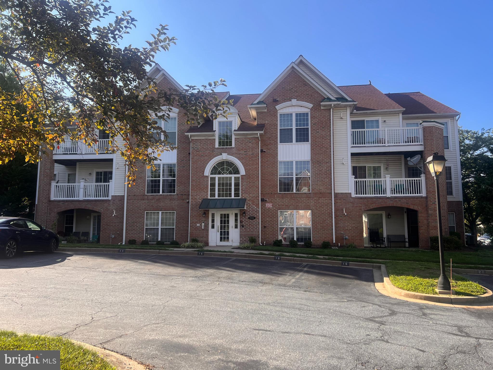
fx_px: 370
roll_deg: +0.2
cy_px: 185
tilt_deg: +6.5
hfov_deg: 67.3
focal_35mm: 26
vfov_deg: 53.1
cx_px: 246
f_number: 1.5
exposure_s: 1/1621
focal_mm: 5.7
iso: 50
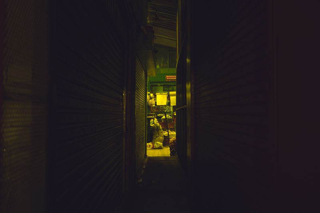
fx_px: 222
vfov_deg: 51.3
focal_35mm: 25
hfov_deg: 71.6
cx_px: 160
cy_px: 106
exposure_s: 1/125
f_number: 2
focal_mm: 16
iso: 640
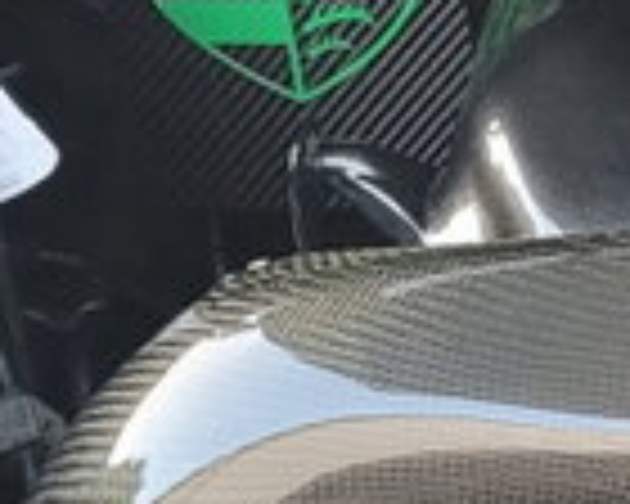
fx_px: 3449
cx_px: 1251
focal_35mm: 185
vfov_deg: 8.3
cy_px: 603
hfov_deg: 9.7
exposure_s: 1/100
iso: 320
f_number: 1.8
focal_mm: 5.4
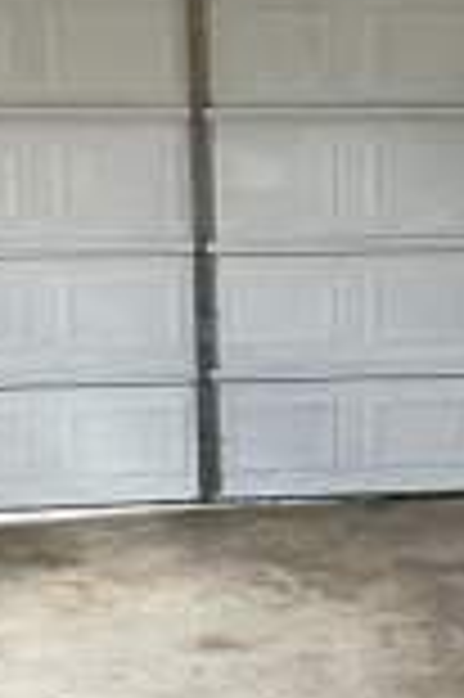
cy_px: 450
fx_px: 1628
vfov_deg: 24.1
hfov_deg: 16.2
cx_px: 329
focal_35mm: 84
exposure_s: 1/60
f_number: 1.6
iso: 80
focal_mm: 4.2
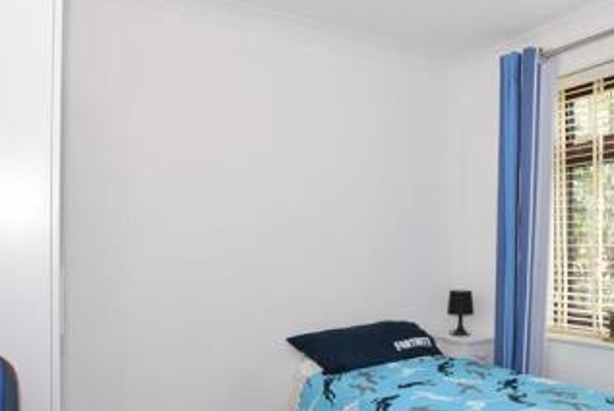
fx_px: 529
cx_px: 444
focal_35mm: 31
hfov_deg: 57.8
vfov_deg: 42.2
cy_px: 249
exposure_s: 1/40
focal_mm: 10
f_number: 5.6
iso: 400
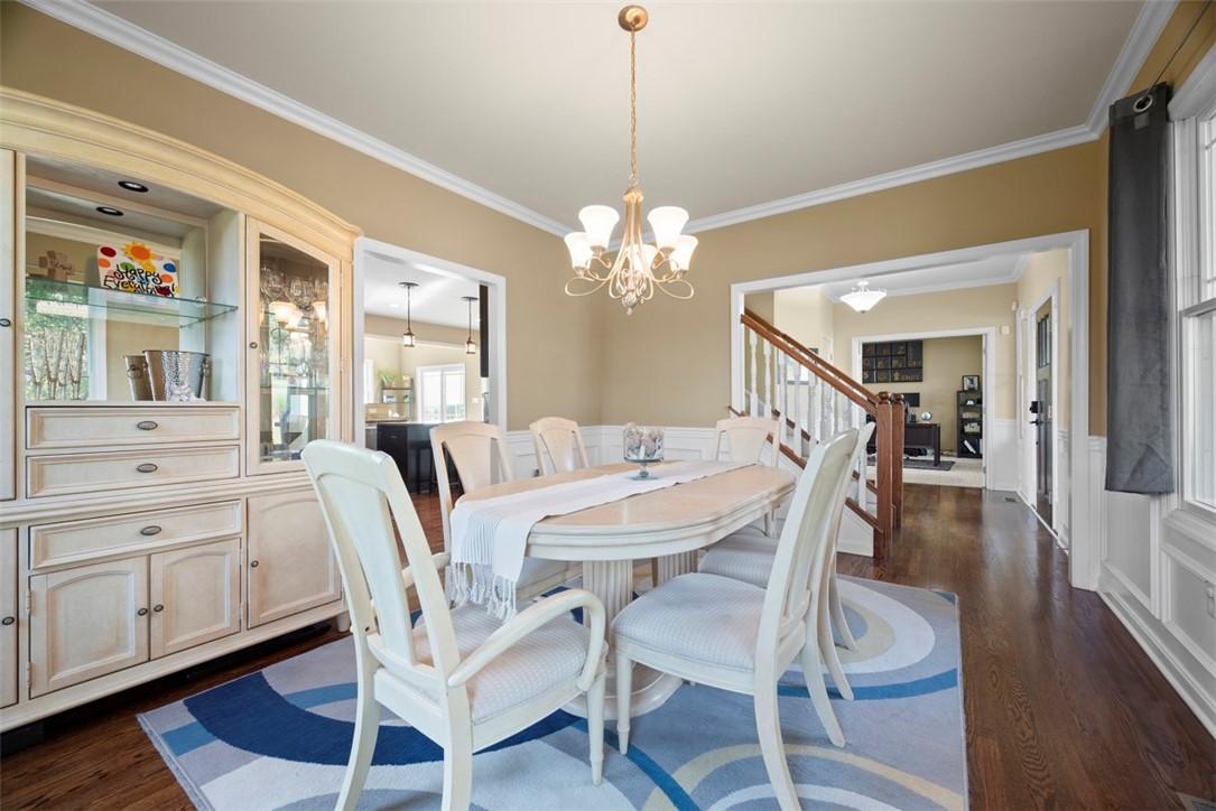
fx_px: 473
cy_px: 406
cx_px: 608
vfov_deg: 81.2
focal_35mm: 14
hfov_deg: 104.2
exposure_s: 1/3
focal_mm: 14
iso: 400
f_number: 8
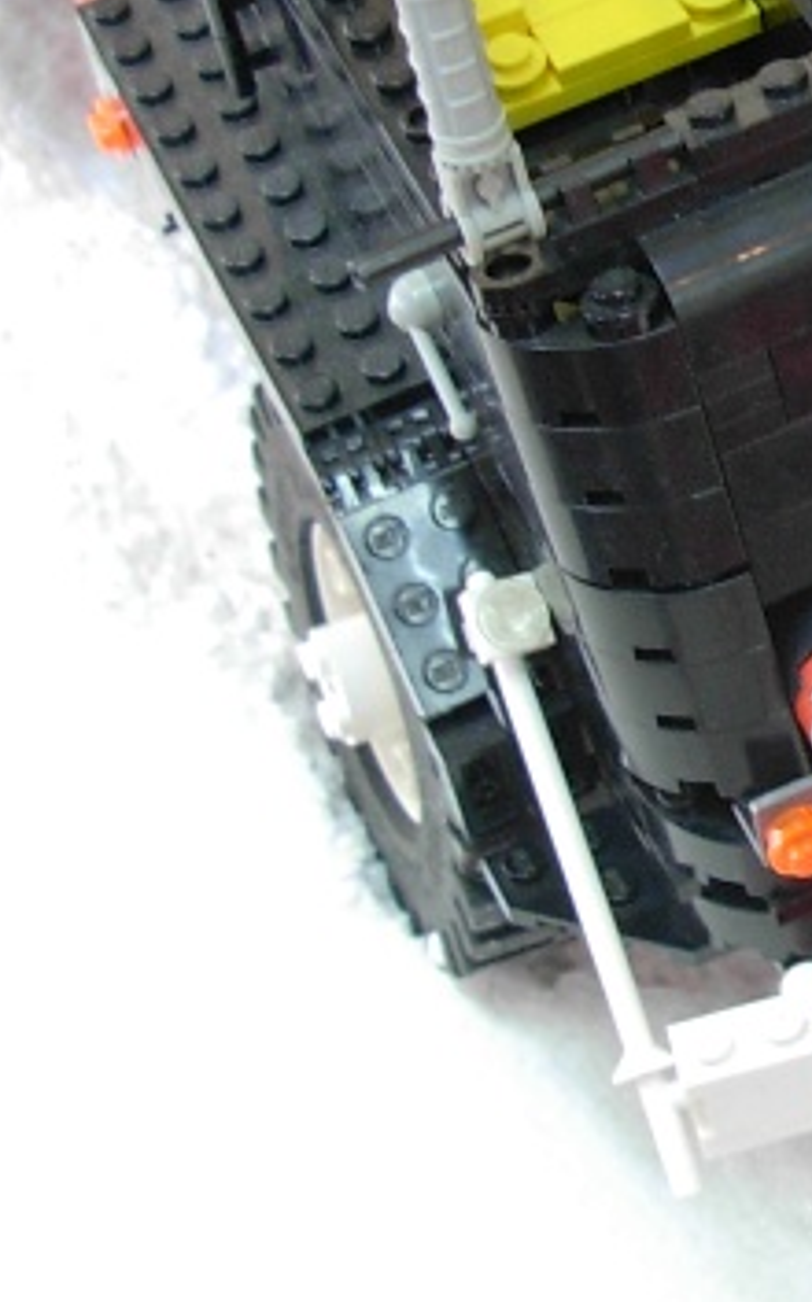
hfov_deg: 10.8
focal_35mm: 117
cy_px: 291
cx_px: 1203
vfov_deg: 17.7
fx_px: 4151
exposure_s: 1/4
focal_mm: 6.3
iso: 94
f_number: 2.9
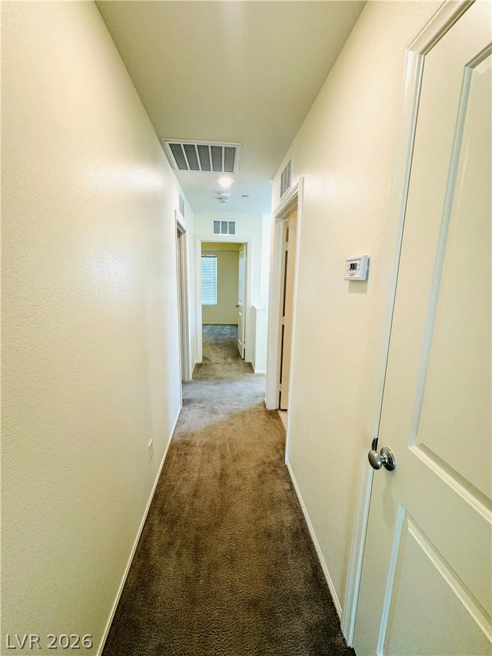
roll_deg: -0.4
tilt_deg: -9.3
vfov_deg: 102.1
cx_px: 246
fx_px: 265
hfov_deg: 85.7
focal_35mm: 14
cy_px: 328
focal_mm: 2.22
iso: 125
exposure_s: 1/120
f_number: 2.2
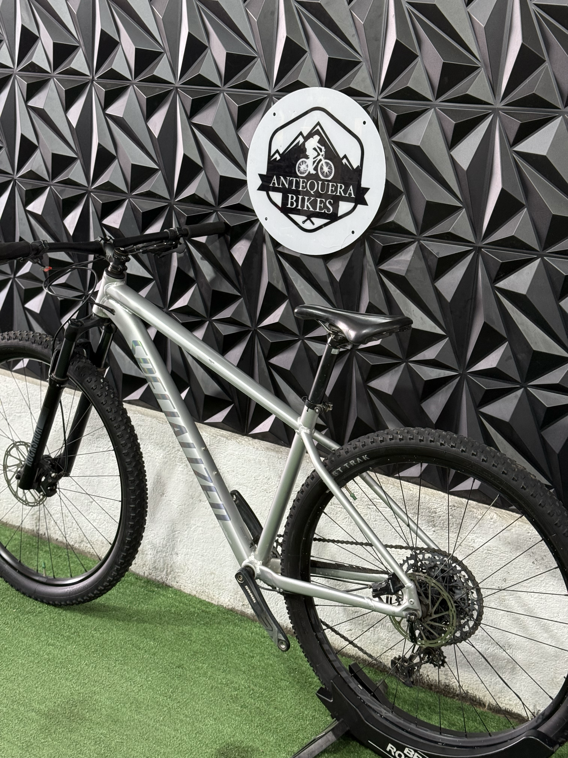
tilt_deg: -13.5
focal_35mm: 48
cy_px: 379
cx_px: 284
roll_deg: -4.8
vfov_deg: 39.7
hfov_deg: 30.3
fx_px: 1050
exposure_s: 1/60
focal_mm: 6.76
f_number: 1.78
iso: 125
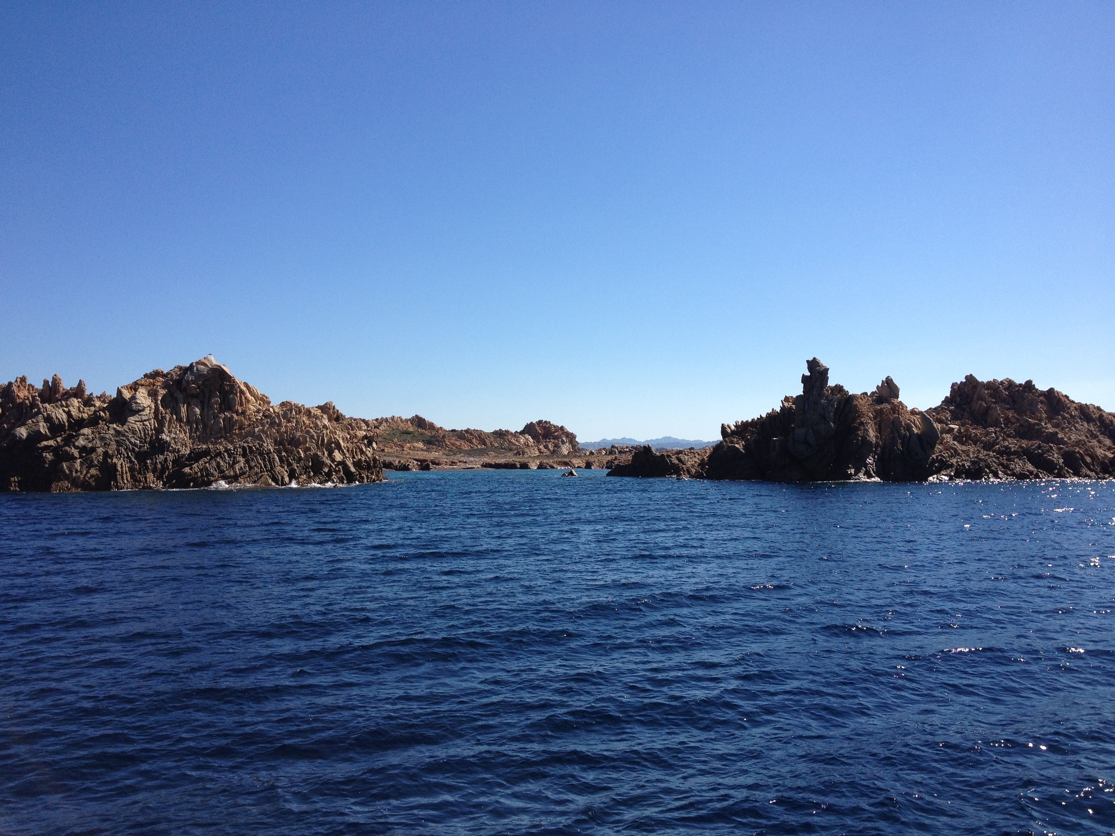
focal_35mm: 35
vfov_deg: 40.7
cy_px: 418
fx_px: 1127
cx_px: 558
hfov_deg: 52.6
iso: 64
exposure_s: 1/2513
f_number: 2.4
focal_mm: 4.28
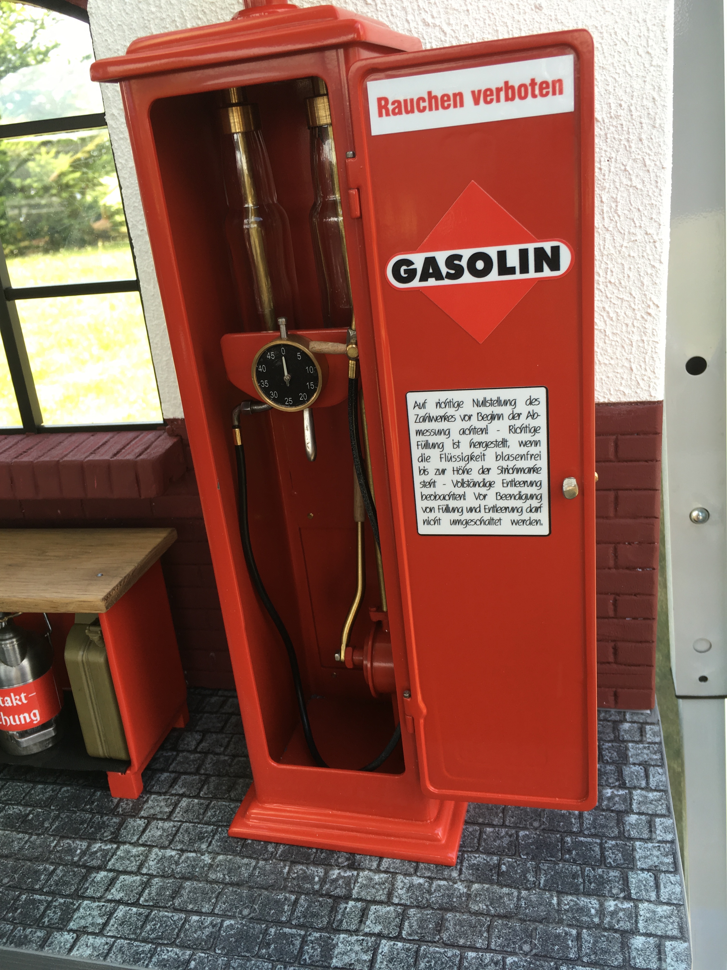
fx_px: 812
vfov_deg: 61.7
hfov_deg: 48.2
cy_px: 485
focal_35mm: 29
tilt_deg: -23.4
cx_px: 364
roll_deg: +3.3
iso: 25
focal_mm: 4.15
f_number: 2.2
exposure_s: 1/120
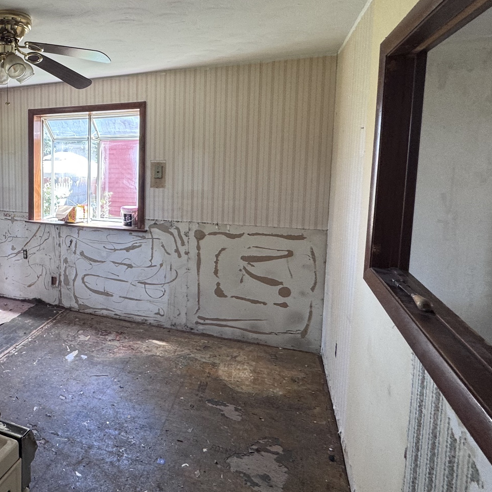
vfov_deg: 60.5
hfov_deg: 54.2
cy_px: 202
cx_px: 61
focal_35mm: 26
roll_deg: +1.2
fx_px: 418
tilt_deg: -5.9
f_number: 2.2
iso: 125
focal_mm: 2.22
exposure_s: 1/99
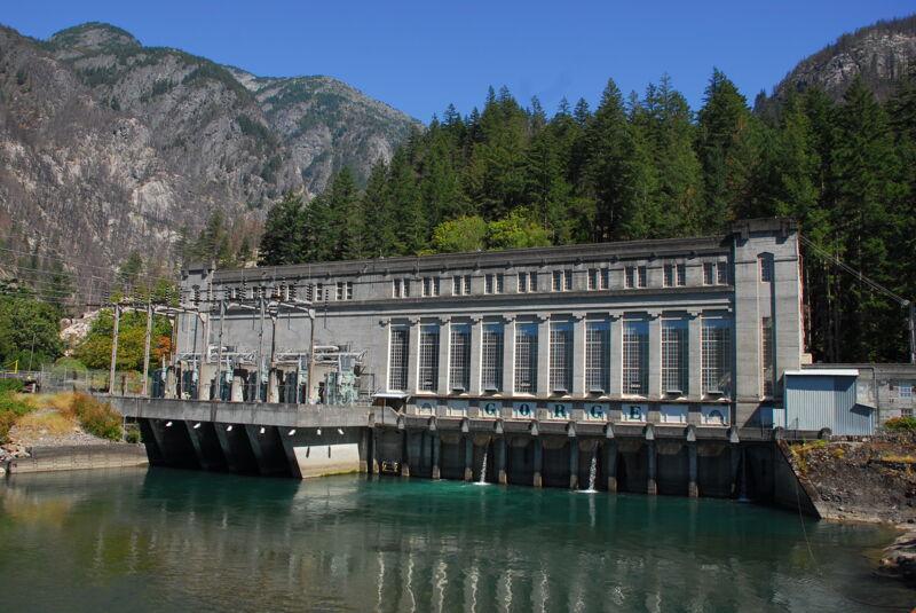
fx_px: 764
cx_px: 458
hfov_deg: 61.9
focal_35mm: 30
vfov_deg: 43.7
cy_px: 306
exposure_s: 1/400
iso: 200
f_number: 6.3
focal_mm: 20
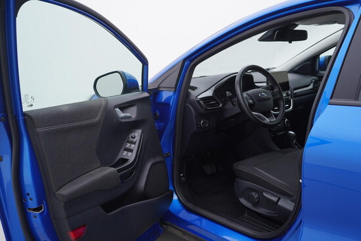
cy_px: 120
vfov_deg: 36.9
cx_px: 180
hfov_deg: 53.1
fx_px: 361
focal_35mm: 36
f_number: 3.5
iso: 125
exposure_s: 1/60
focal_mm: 24
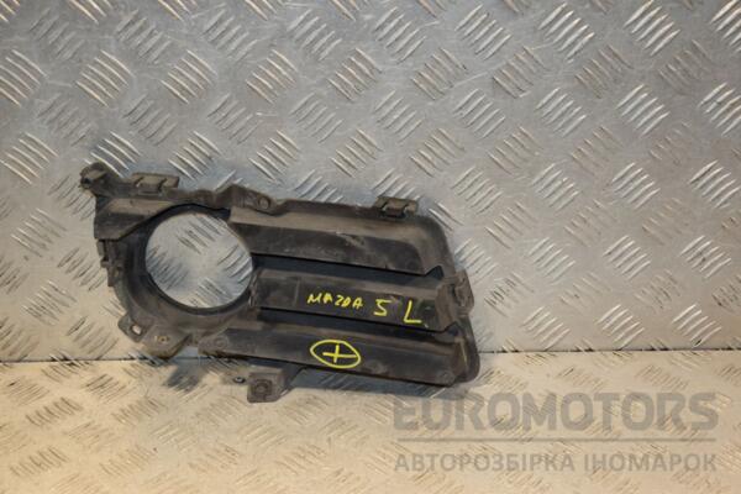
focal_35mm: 68
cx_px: 370
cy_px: 247
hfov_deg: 29.9
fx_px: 1389
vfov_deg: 20.2
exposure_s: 1/200
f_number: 5.6
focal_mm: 45
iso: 800
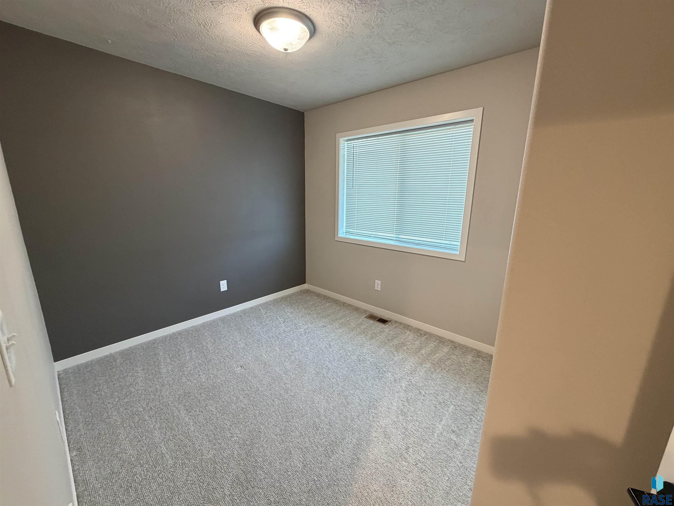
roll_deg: -0.3
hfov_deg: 102.1
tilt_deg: -13.3
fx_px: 273
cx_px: 337
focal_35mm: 14
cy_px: 253
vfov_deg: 85.7
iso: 320
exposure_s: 1/60
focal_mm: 2.22
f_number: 2.2
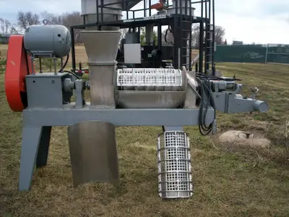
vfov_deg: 39.7
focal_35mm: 36
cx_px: 144
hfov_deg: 51.4
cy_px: 108
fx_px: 301
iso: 100
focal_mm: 5.9
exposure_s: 1/351
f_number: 4.5
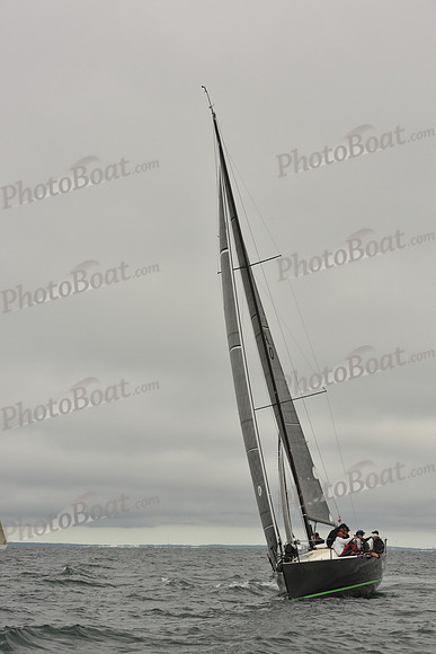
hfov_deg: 14.4
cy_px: 327
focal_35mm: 95
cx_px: 218
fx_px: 1725
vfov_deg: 21.5
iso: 320
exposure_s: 1/800
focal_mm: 95
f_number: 9
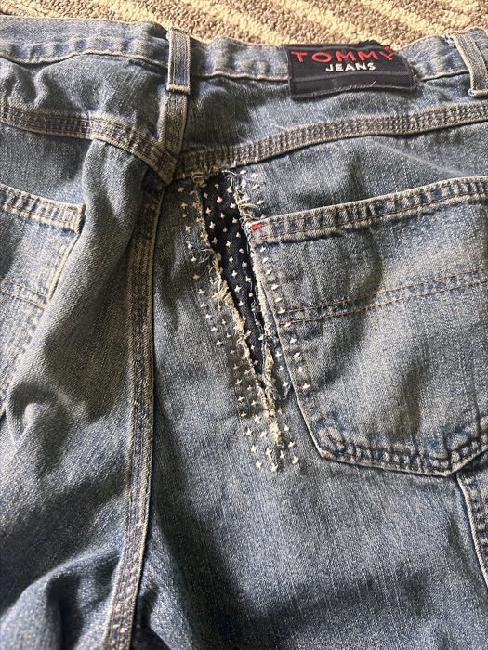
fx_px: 451
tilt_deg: -79.2
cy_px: 325
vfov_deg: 71.6
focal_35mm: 24
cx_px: 244
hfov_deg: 56.8
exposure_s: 1/60
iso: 500
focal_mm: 6.86
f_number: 1.78
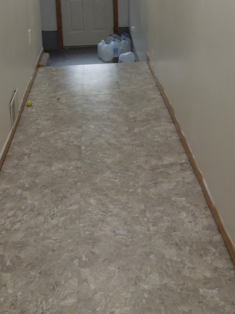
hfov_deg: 28.5
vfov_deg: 35.7
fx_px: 462
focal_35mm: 51
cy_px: 45
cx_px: 91
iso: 200
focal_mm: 4.5
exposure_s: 1/30
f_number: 3.3
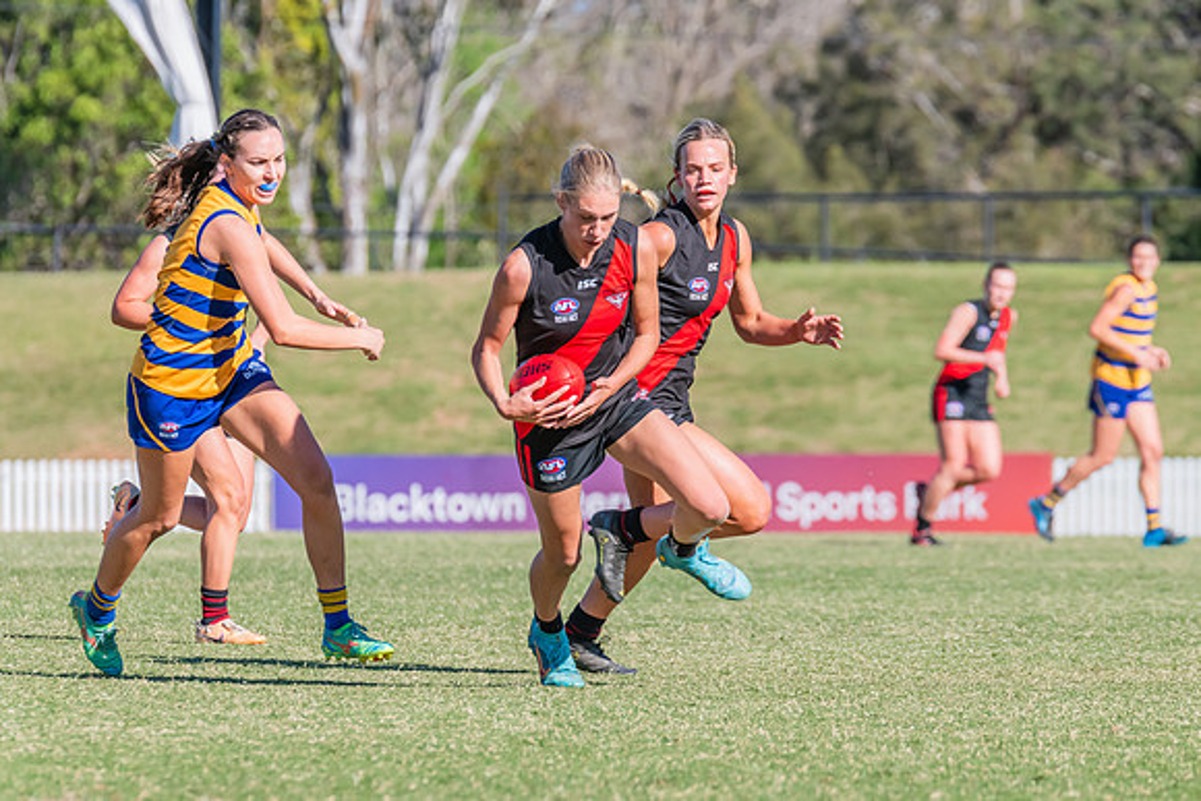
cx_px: 666
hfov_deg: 4.7
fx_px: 14788
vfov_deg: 3.1
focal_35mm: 443
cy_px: 420
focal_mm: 380
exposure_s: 1/1250
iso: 800
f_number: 10
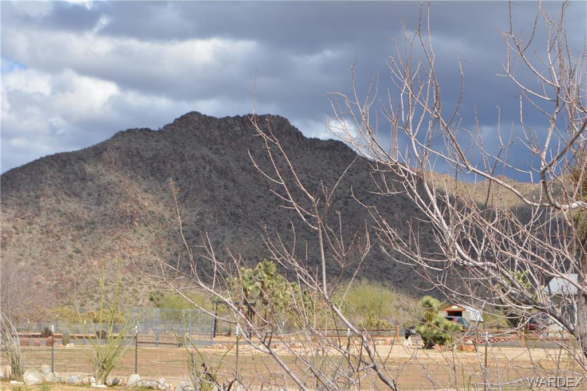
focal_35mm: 82
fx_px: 1345
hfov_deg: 24.6
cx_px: 294
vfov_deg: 16.6
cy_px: 196
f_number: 11
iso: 100
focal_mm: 55
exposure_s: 1/200
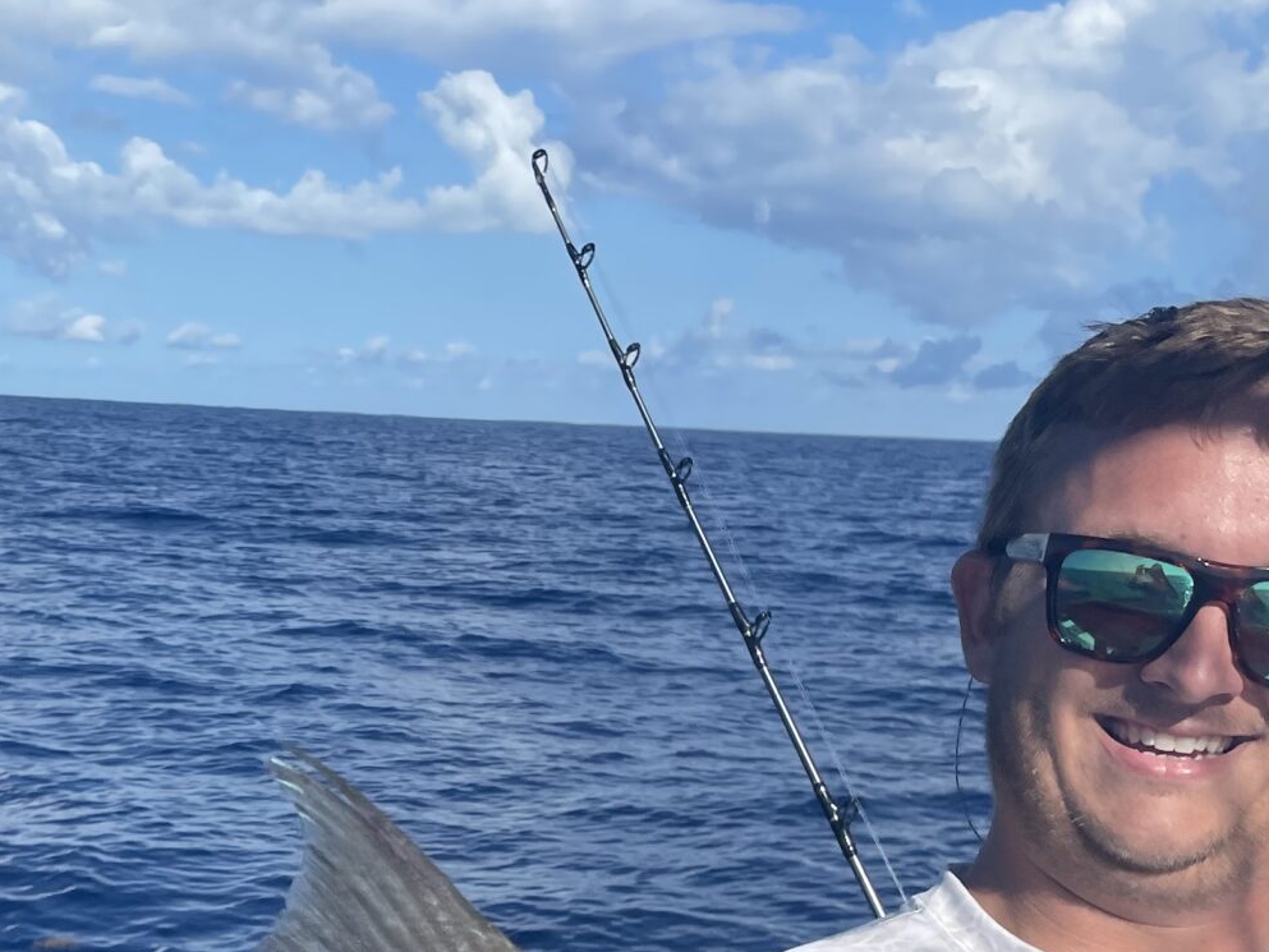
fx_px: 2456
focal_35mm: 67
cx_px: 360
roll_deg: -2.7
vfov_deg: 20.8
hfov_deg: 28.6
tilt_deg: -13.2
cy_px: 1068
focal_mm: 4.2
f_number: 1.6
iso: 32
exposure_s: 1/4464
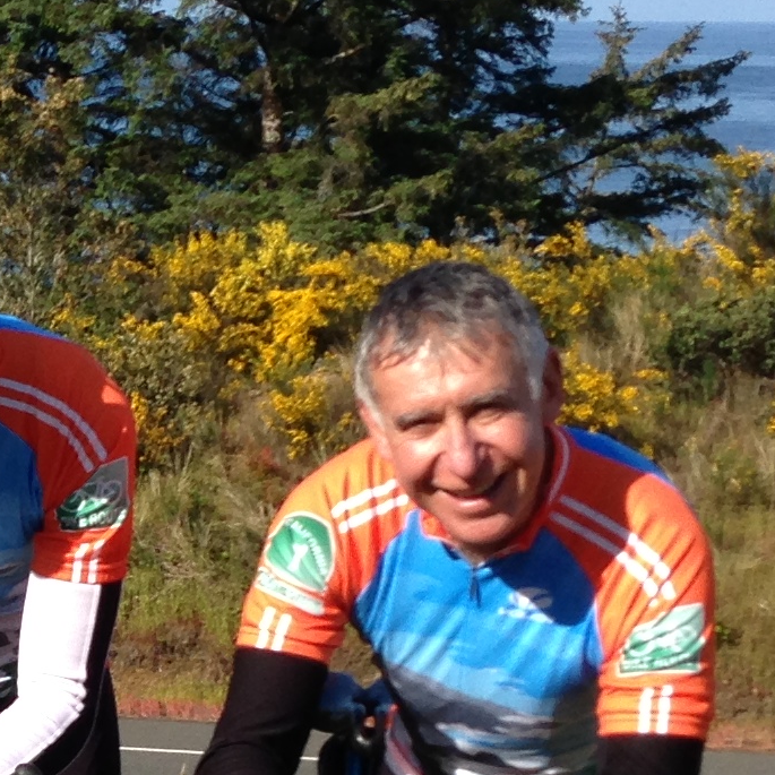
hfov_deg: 12.2
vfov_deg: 12.5
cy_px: 666
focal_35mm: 139
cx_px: -213
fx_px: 3521
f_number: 2.4
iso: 50
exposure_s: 1/1330
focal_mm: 4.13
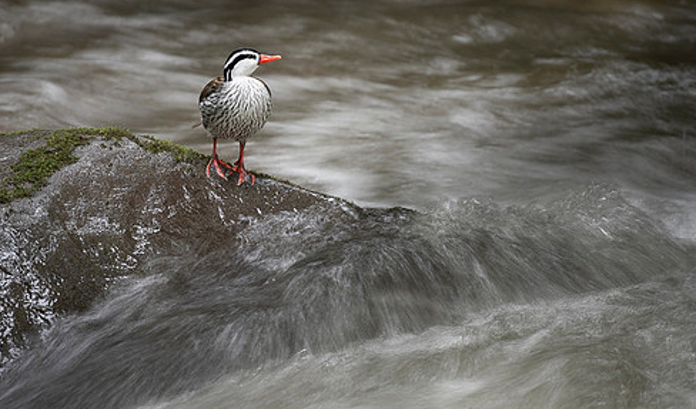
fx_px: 13230
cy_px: 157
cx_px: 343
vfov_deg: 1.8
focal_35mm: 709
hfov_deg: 3.0
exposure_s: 1/10
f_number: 5.6
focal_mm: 550
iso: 100
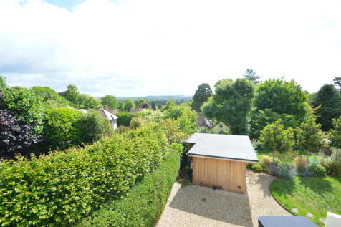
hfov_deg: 100.4
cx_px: 170
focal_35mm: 15
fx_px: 142
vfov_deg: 77.3
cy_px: 114
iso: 100
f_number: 7.1
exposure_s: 1/200
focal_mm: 10
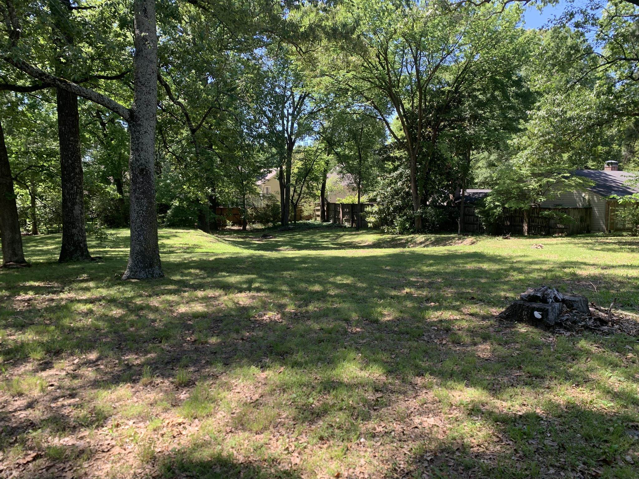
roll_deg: -0.6
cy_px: 240
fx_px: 480
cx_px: 320
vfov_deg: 53.1
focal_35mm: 26
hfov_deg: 67.3
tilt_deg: -3.1
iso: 25
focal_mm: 4.25
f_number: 1.8
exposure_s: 1/221
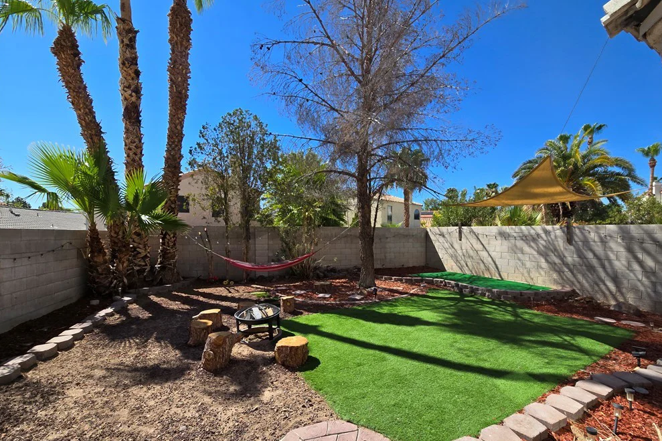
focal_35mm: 14
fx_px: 257
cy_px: 241
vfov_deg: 81.0
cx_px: 337
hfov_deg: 104.3
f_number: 2.2
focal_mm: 2.2
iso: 50
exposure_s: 1/1794
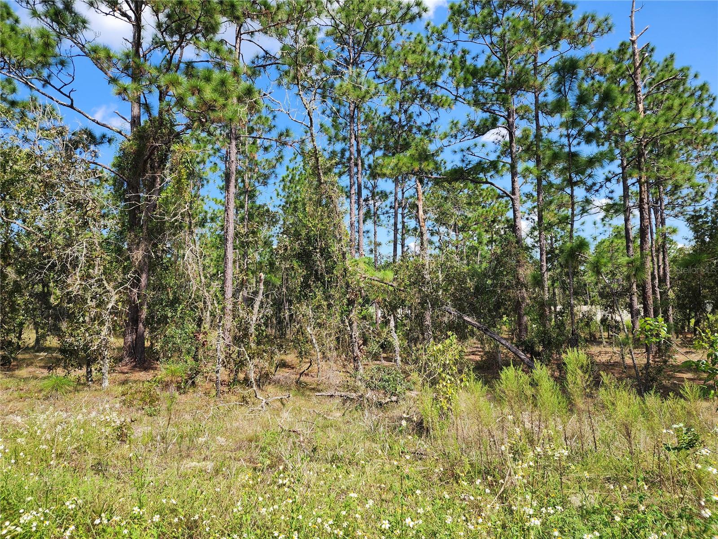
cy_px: 270
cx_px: 359
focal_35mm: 23
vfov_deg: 58.9
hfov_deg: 73.9
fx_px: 477
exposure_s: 1/556
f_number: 1.8
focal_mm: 6.4
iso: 12
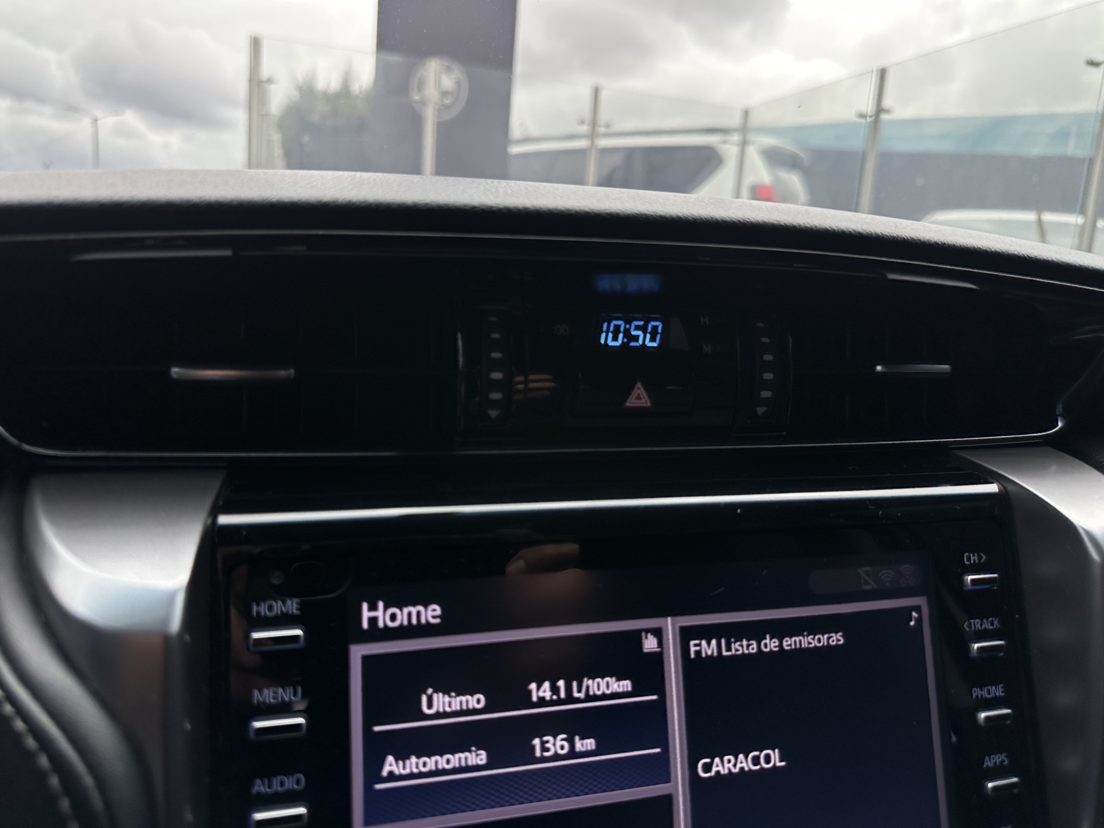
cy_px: 414
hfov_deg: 71.6
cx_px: 552
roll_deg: -4.8
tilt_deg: -10.4
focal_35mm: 24
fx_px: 765
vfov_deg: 56.8
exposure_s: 1/398
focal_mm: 6.86
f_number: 1.78
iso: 80
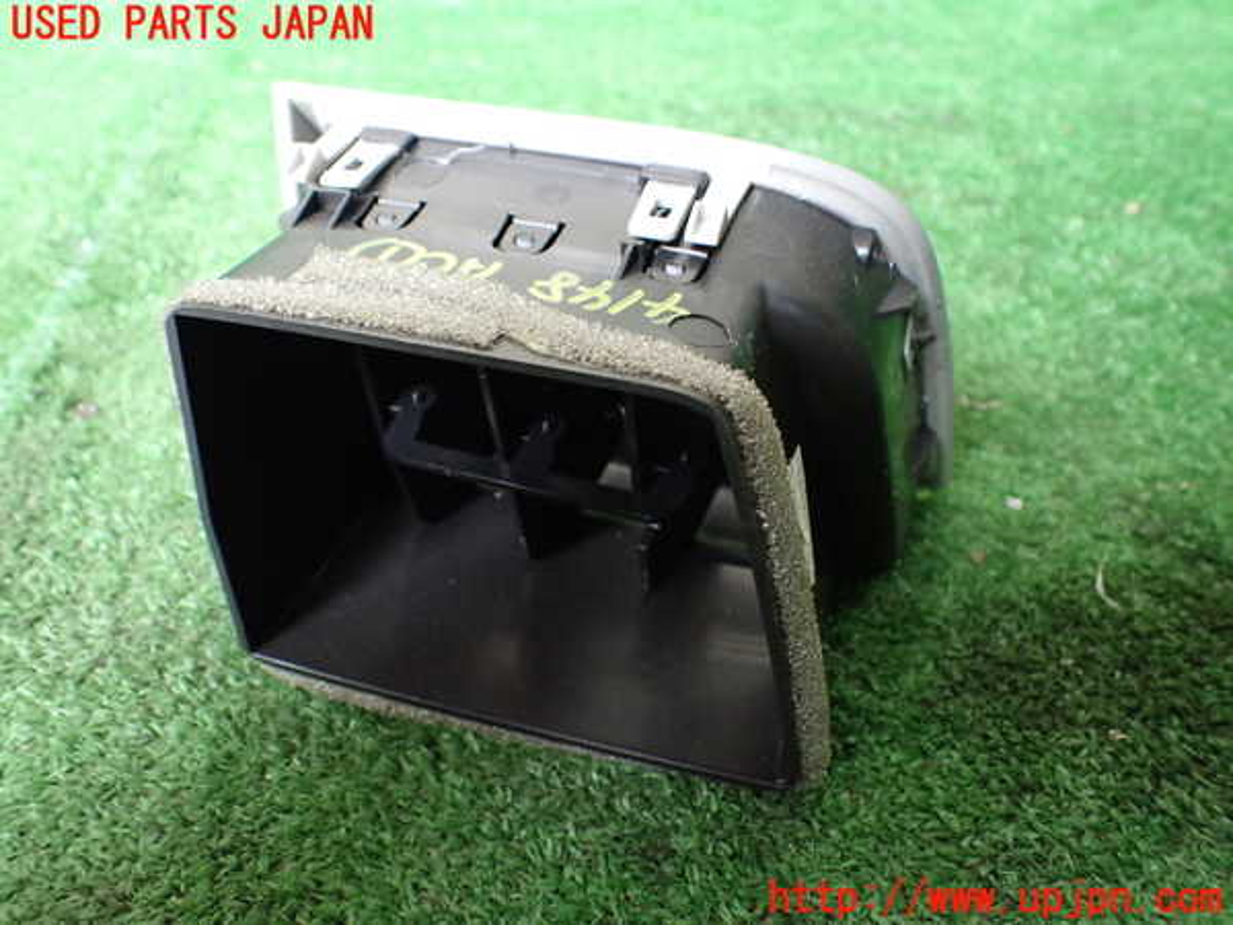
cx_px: 616
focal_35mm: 30
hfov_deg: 60.0
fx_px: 1069
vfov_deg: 46.8
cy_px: 462
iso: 800
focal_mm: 5.4
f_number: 2.3
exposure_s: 1/125
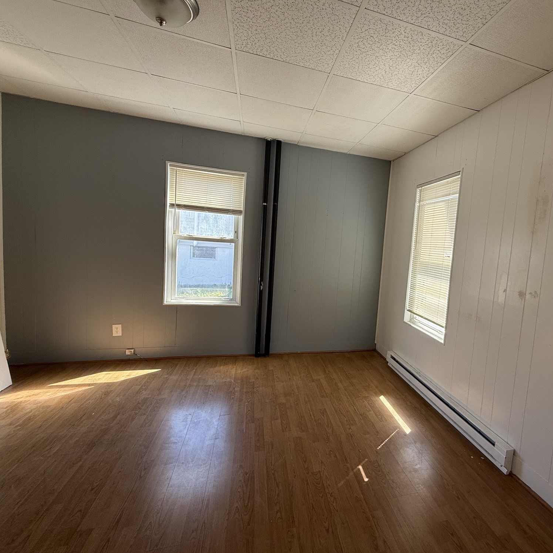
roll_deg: -4.9
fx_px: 307
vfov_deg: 84.0
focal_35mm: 17
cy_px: 273
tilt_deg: -4.8
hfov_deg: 81.9
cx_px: 355
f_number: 2.2
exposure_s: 1/160
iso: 64
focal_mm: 2.22
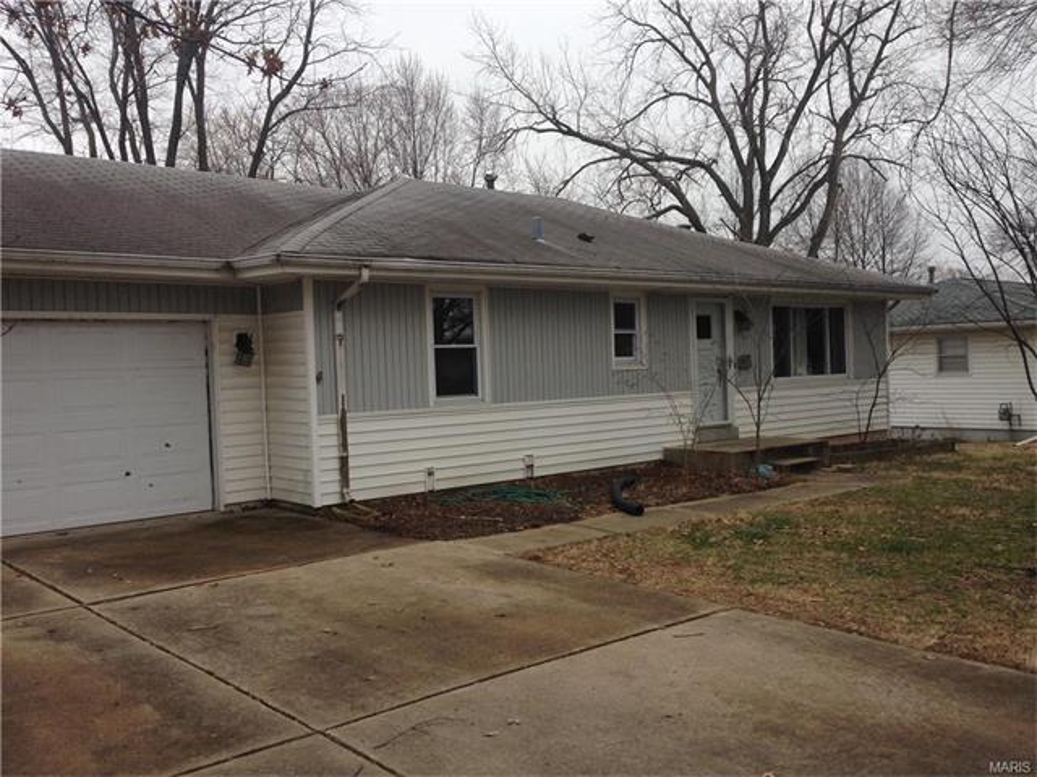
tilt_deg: -1.7
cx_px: 518
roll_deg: +1.3
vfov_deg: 42.9
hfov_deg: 55.4
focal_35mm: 33
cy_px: 388
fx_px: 989
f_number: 2.4
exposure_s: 1/433
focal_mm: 4.12
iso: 50
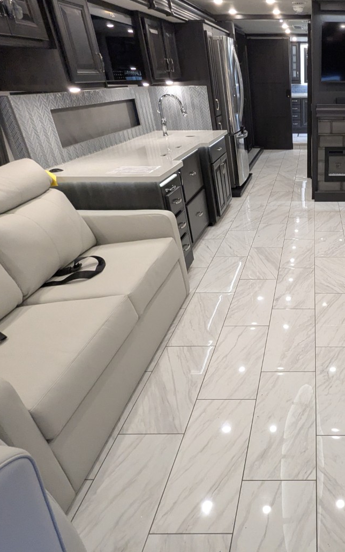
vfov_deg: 77.1
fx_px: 346
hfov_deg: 47.2
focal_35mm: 23
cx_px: 316
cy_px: 271
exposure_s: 1/111
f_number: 2.2
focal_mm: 2.35
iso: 432
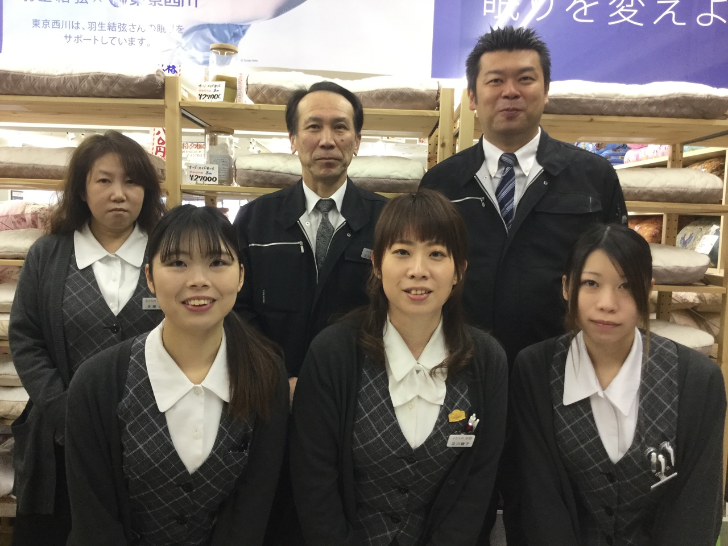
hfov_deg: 58.4
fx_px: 652
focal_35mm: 31
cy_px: 273
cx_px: 364
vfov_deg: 45.4
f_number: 2.4
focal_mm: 3.3
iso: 64
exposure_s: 1/33
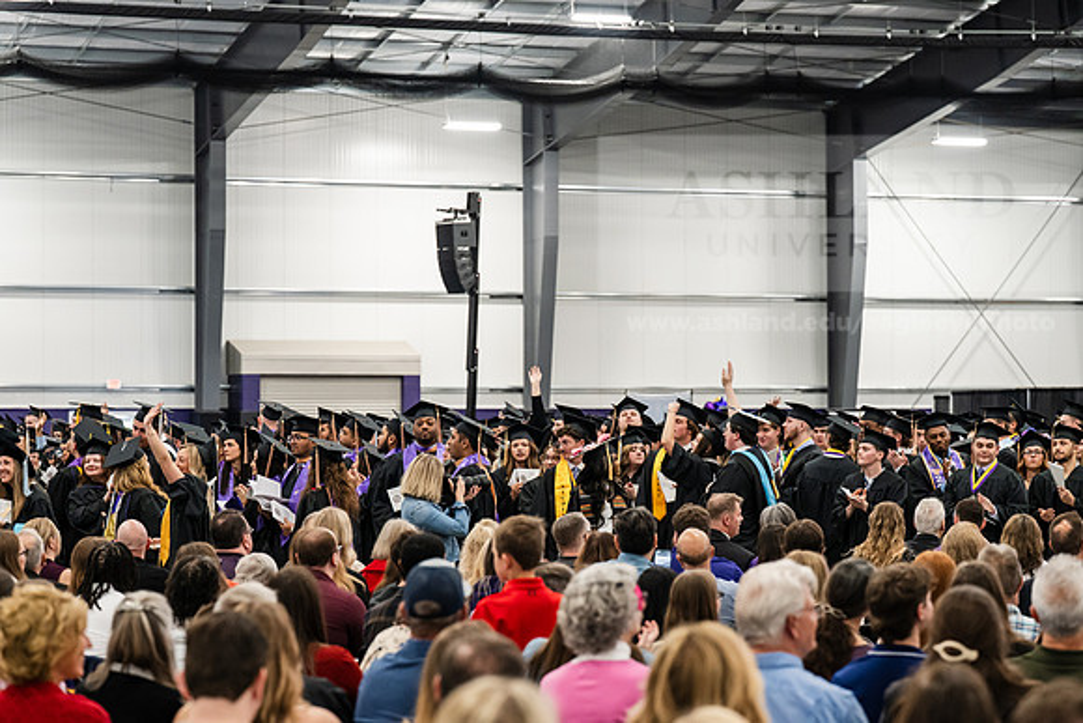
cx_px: 542
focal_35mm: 99
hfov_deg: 20.6
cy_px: 362
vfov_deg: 13.8
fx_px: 2979
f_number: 4
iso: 3200
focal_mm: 99
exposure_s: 1/200
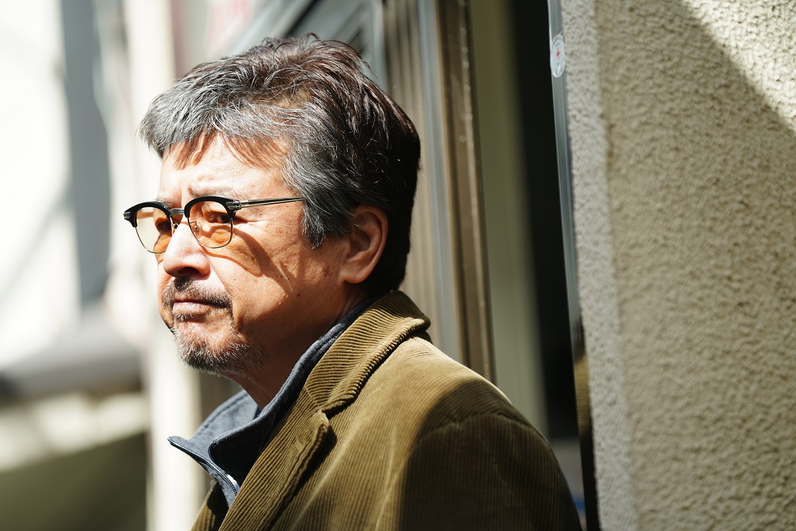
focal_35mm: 179
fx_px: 3958
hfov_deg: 11.5
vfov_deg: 7.7
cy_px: 266
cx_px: 398
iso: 100
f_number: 2.8
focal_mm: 179
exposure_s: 1/500
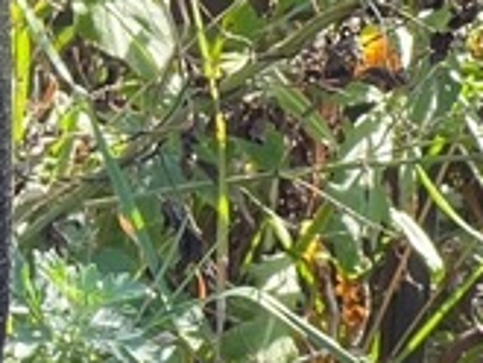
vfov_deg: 4.0
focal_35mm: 374
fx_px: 5222
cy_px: -126
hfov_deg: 5.1
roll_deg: -1.6
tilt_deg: -18.9
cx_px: -644
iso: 40
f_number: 2.8
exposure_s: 1/99
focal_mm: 9
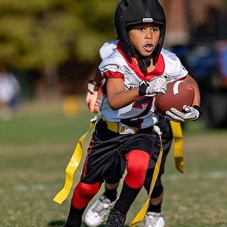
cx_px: 158
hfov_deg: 3.1
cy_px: 121
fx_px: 4259
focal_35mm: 574
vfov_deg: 3.1
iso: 100
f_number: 2.8
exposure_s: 1/3200
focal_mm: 200
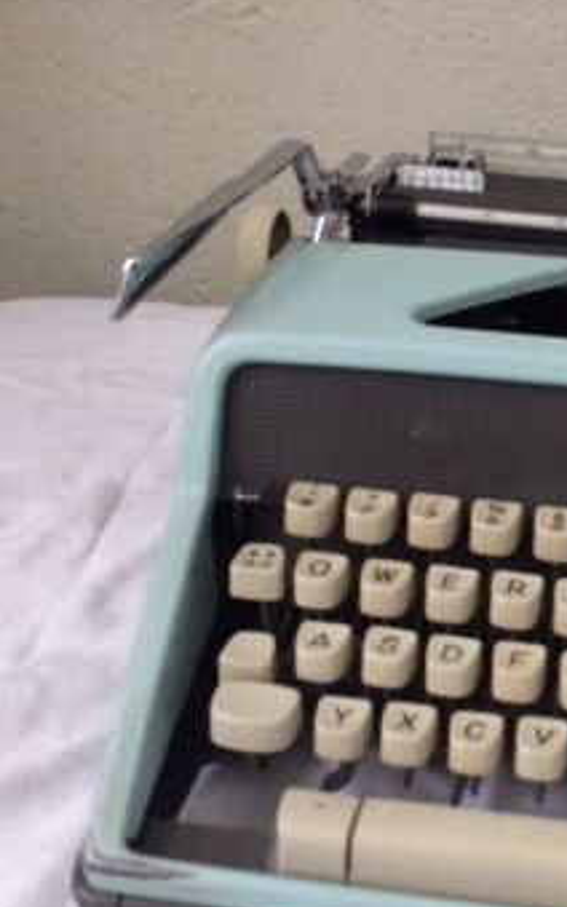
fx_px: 1433
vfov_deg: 35.1
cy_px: 452
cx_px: 596
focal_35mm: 58
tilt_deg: -33.7
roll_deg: -3.3
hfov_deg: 21.4
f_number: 2.2
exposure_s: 1/33
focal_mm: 4.15
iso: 64
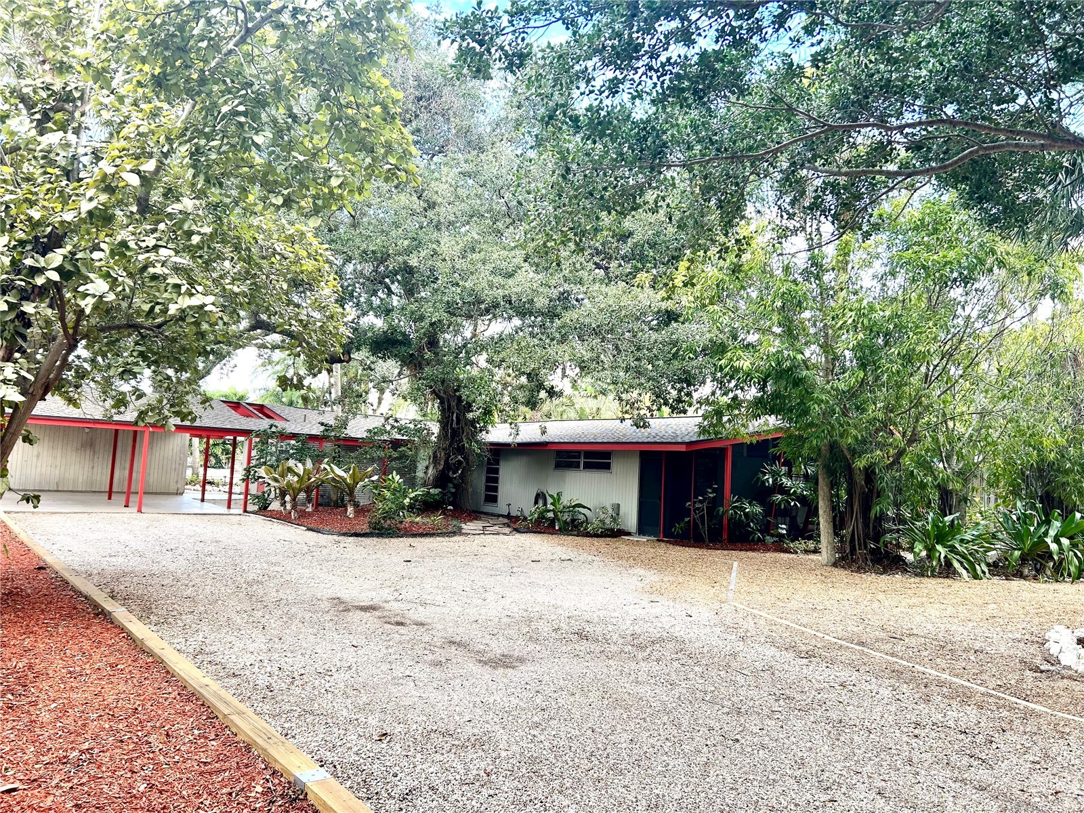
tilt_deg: +4.6
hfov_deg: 67.3
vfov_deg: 53.1
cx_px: 542
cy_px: 406
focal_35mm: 26
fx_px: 814
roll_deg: -3.9
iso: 40
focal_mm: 5.7
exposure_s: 1/121
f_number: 1.5
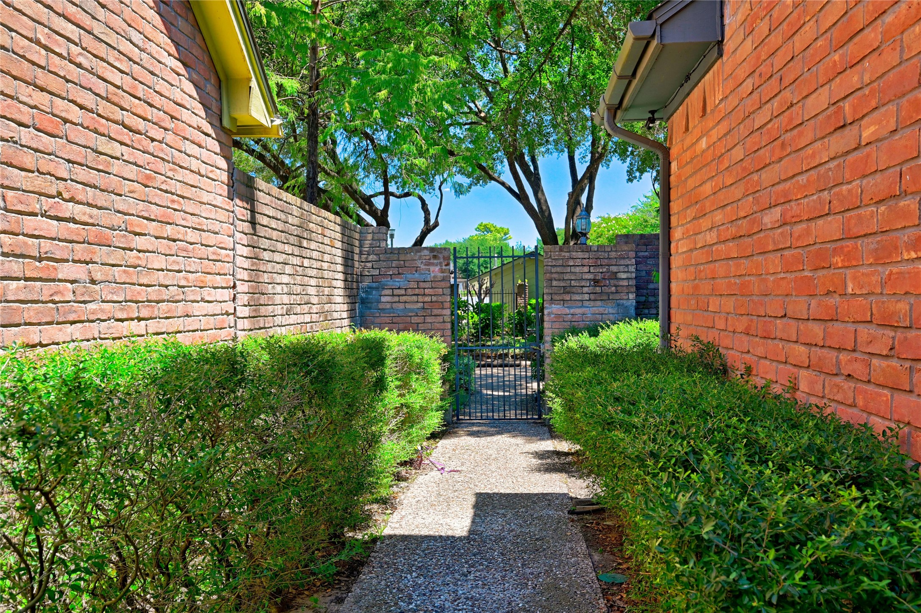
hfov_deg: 62.0
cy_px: 306
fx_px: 767
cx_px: 460
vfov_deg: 43.5
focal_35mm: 30
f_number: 8
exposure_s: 1/200
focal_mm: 30
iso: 400
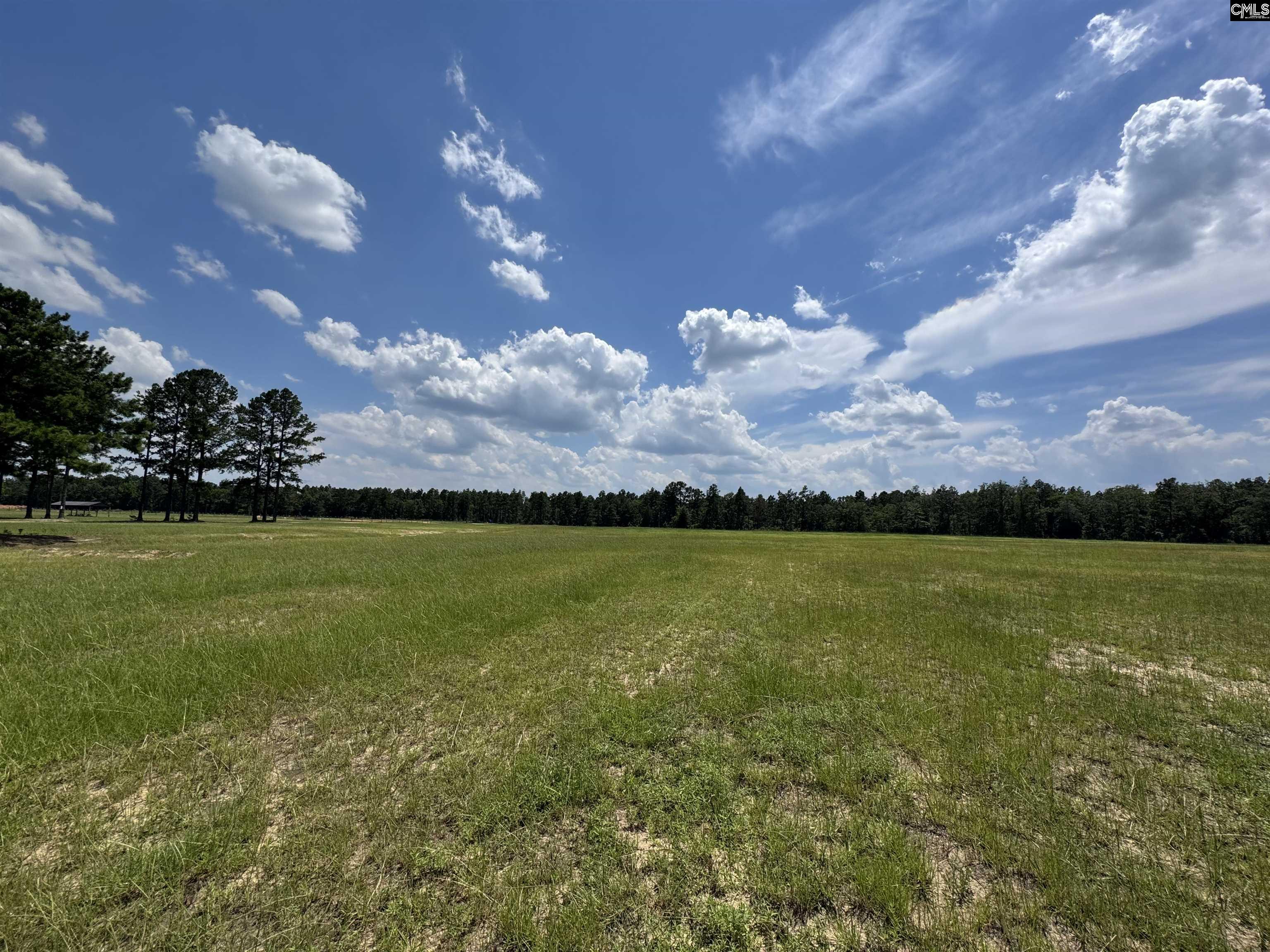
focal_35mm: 14
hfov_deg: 102.1
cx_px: 635
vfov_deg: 85.7
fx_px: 514
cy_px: 476
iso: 32
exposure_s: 1/3717
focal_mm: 2.22
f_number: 2.2
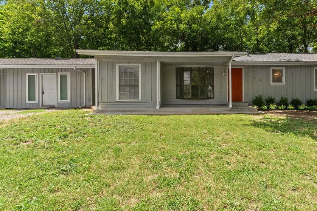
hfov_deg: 77.8
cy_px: 95
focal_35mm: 22
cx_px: 188
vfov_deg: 57.1
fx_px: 194
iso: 400
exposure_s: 1/60
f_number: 10
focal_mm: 18
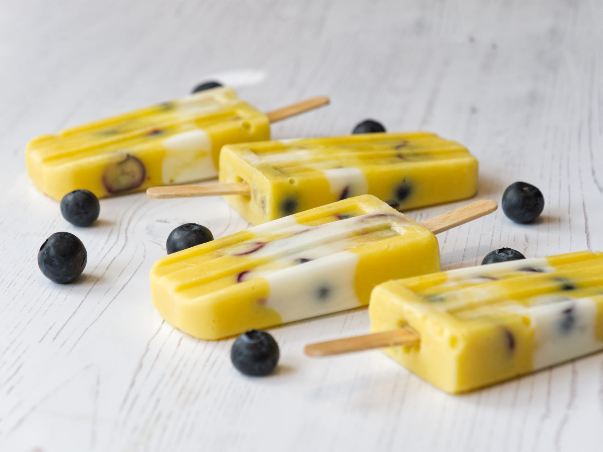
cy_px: 226
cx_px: 302
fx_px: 2090
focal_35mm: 120
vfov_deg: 12.3
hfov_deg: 16.4
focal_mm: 60
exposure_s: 1/320
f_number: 4.5
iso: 200
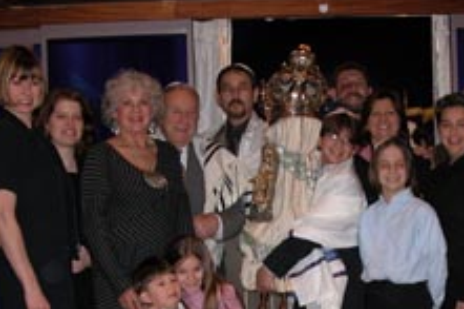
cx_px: 269
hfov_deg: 30.5
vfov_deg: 20.1
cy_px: 292
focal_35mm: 66
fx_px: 850
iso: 100
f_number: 3.2
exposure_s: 1/60
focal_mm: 8.9
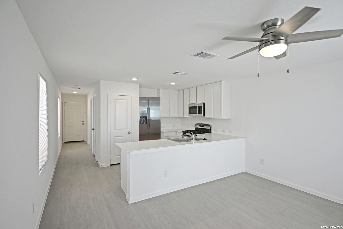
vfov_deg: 67.4
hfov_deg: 90.0
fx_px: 171
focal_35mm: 18
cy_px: 114
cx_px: 172
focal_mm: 12
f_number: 4
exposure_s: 1/60
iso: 64
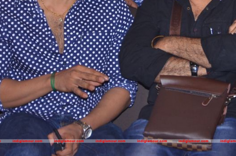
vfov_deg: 5.5
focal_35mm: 248
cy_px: 11
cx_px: 193
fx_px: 1622
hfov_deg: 8.3
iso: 800
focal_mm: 85
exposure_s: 1/200
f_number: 5.6
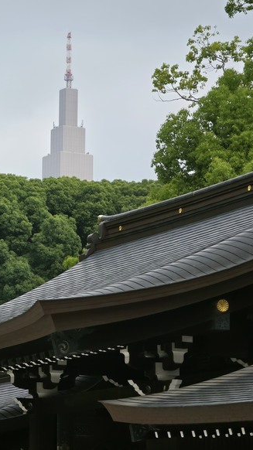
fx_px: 2005
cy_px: 225
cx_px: -26
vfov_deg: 12.8
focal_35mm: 168
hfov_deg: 7.2
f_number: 2.9
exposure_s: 1/574
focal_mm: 18.6
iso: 25
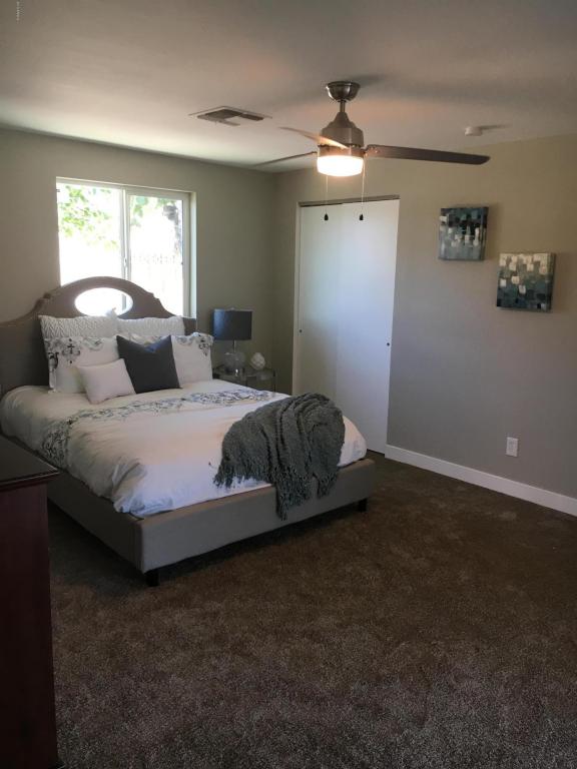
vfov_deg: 61.7
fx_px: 645
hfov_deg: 48.2
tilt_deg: -10.4
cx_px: 288
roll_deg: -1.1
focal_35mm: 29
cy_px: 384
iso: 32
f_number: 2.2
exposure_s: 1/30
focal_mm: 4.15
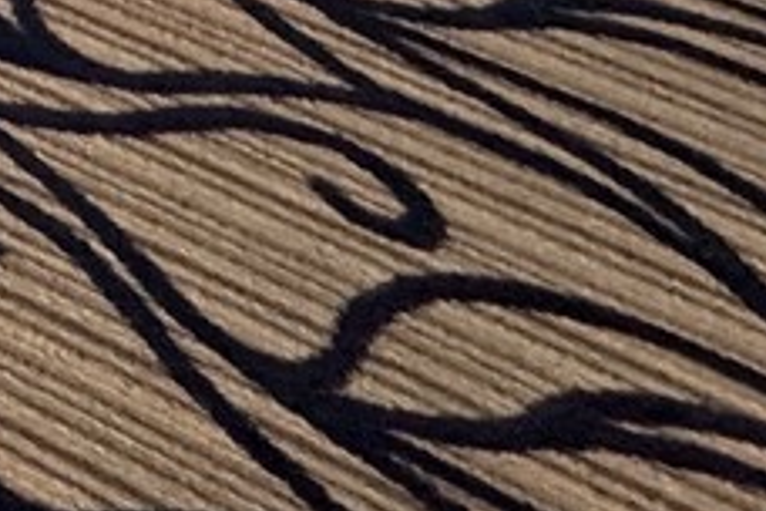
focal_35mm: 102
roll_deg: -0.8
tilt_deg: -8.9
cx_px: -1703
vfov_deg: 8.6
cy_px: -1395
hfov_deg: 10.6
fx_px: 2170
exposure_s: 1/99
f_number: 2.2
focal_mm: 2.22
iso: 320
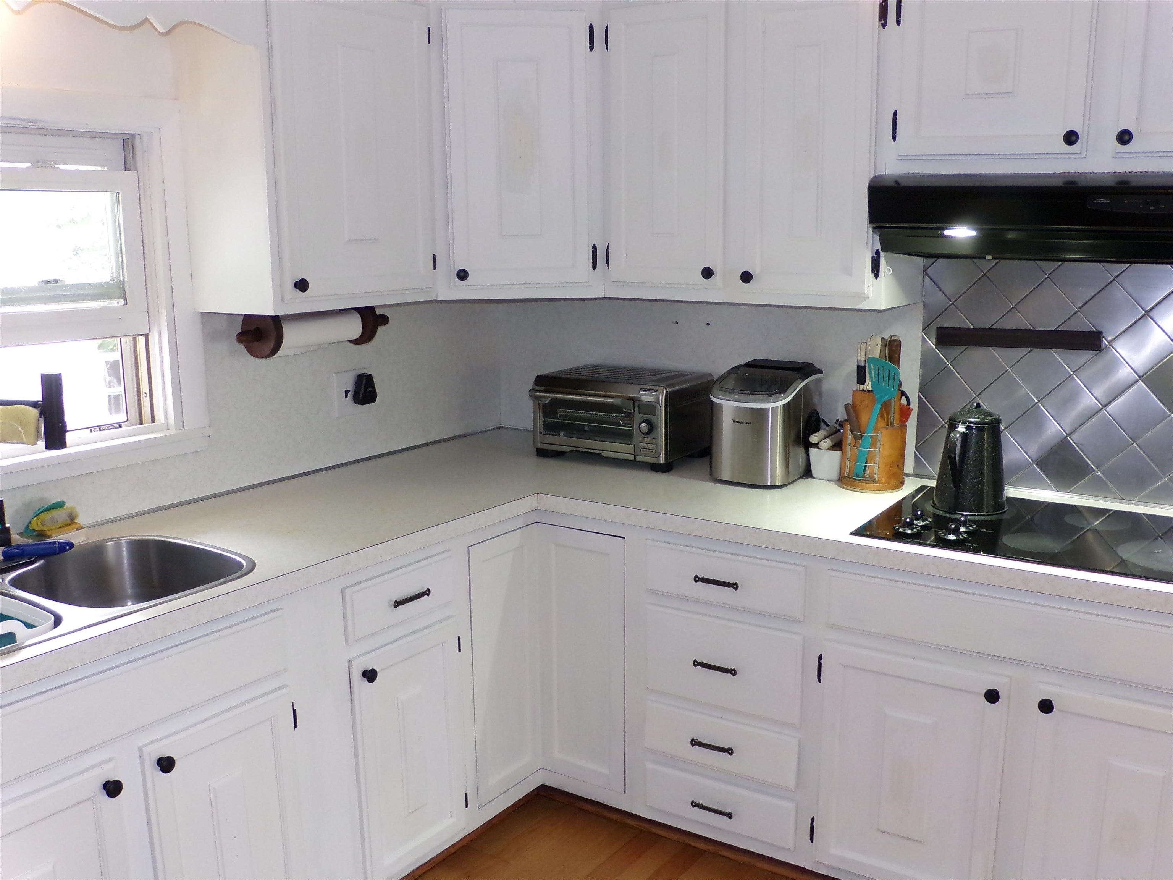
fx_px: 1118
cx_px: 586
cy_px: 440
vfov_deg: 42.9
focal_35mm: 33
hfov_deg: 55.4
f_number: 3.4
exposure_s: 1/34
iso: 200
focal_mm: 5.9
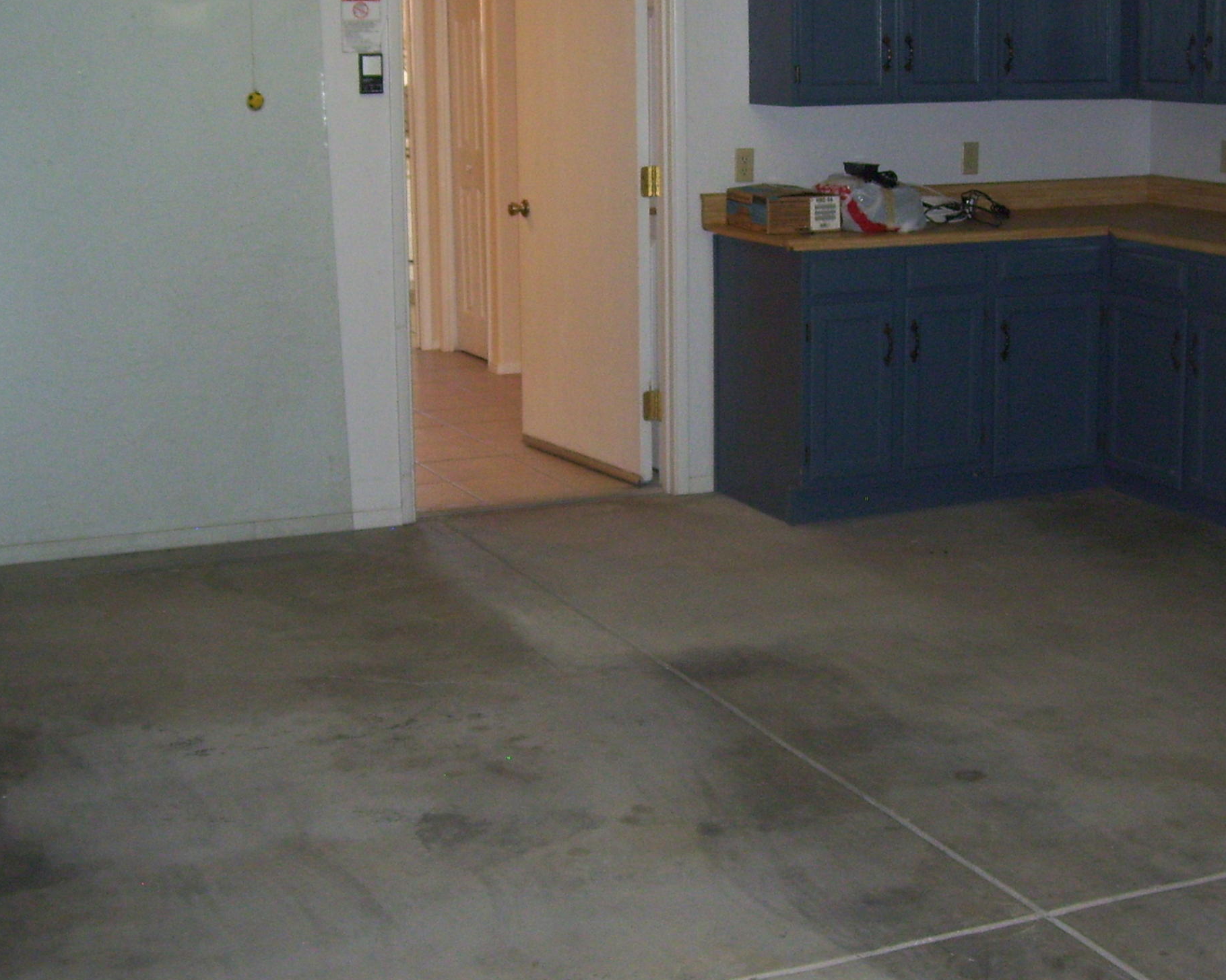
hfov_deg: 32.5
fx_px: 2105
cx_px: 631
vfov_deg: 26.2
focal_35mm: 58
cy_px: 386
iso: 200
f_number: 2.7
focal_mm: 6
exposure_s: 1/60
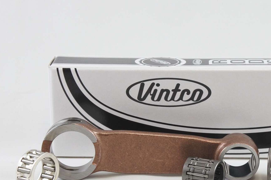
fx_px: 685
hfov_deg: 22.3
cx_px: 187
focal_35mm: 91
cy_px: 132
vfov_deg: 15.0
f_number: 5
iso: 560
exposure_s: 1/125
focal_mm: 23.1
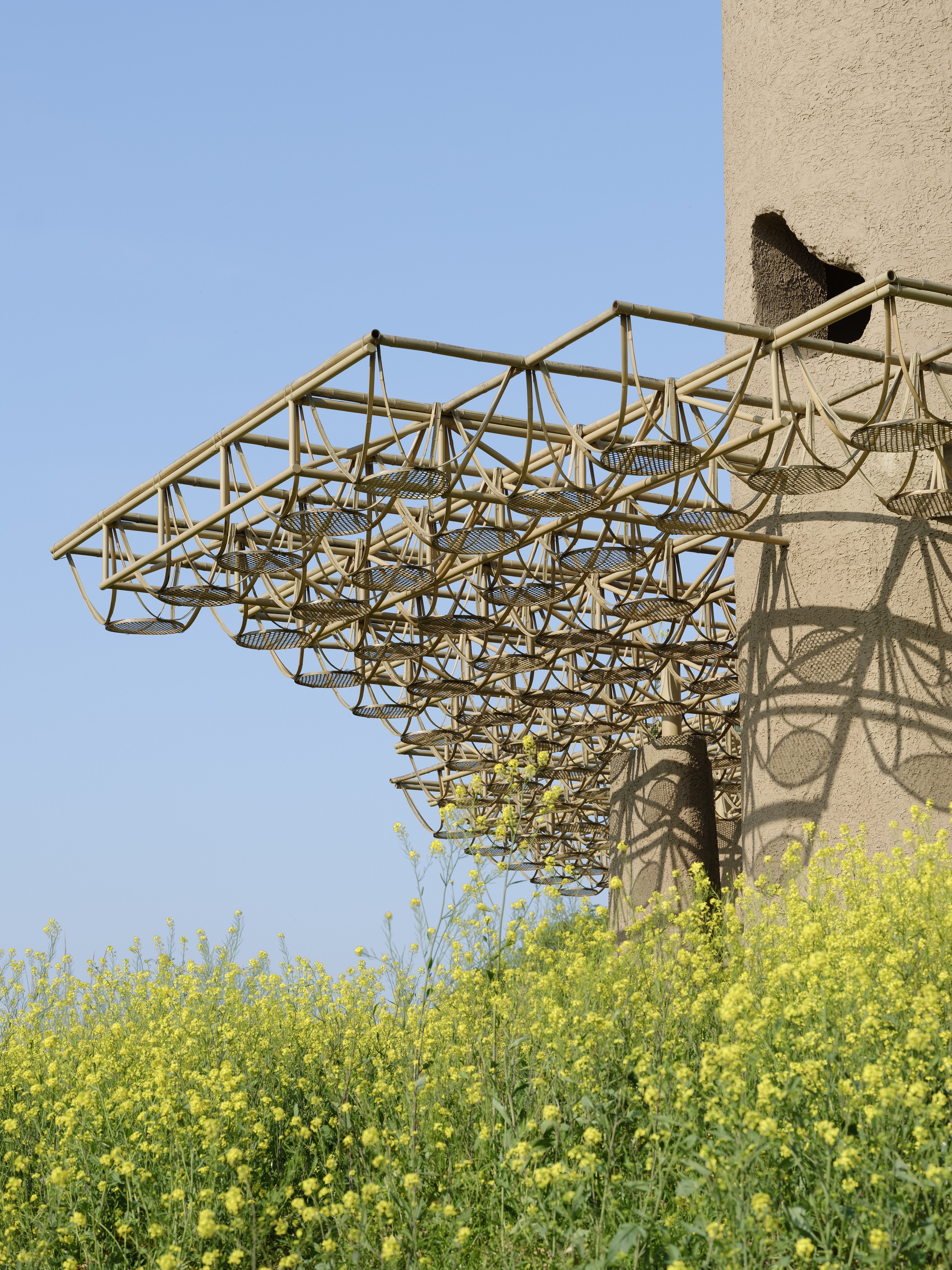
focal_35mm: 70
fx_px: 2567
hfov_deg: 21.0
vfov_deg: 27.8
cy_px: 635
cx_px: 476
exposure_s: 1/340
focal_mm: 88.3
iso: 160
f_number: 8
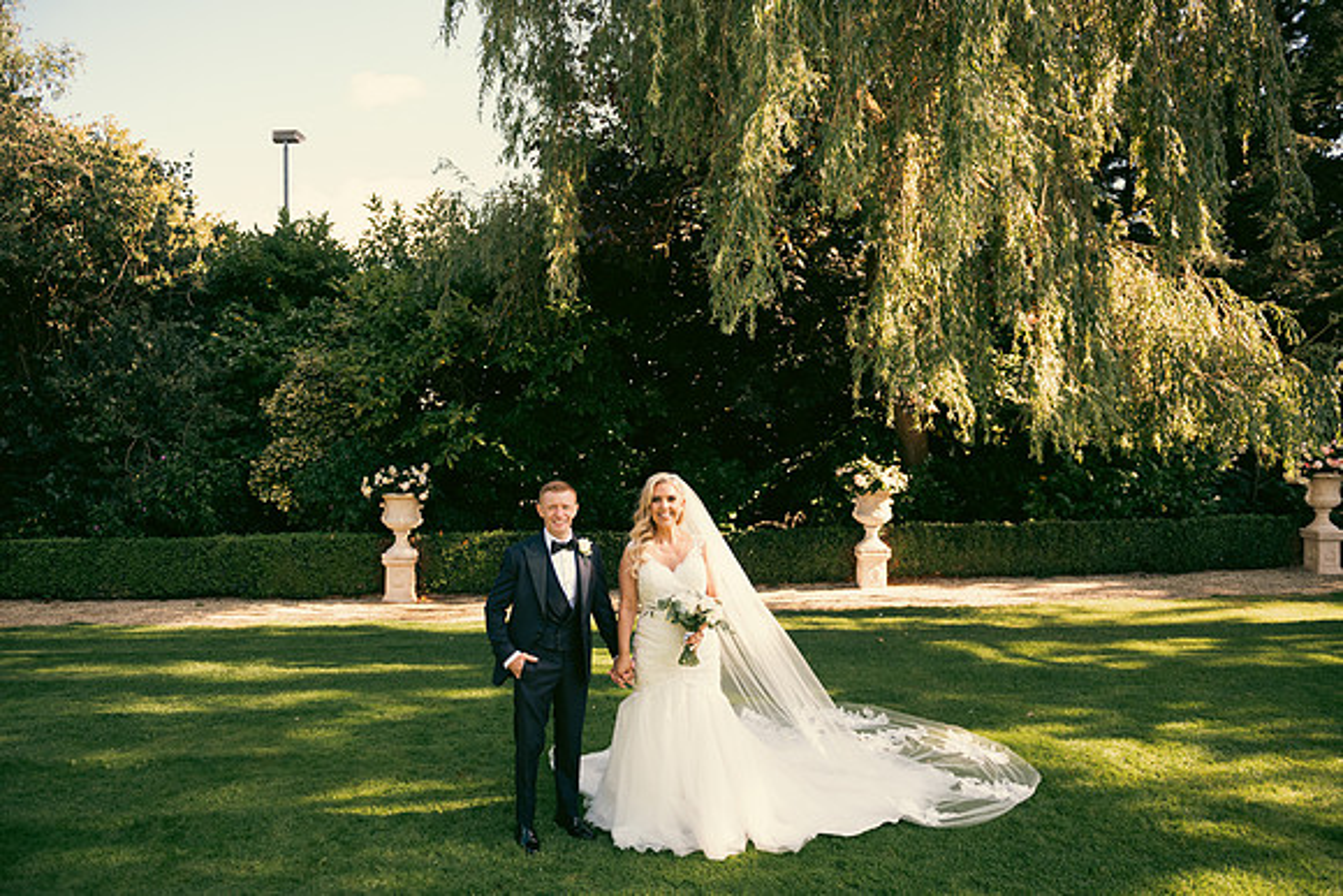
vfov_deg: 53.2
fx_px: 896
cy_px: 448
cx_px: 672
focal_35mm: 24
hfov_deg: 73.7
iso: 200
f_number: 3.5
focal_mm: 24
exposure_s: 1/400
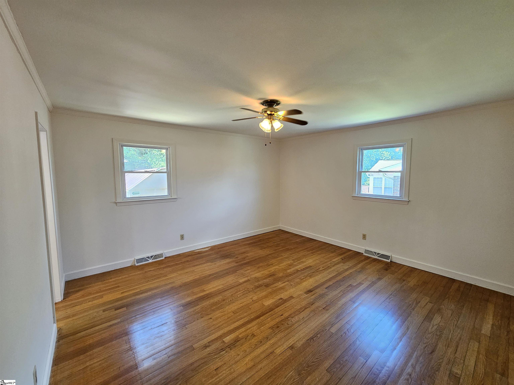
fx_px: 193
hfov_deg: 106.2
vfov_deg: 89.9
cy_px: 192
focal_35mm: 13
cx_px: 257
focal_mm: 2.2
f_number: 2.2
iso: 250
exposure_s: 1/60
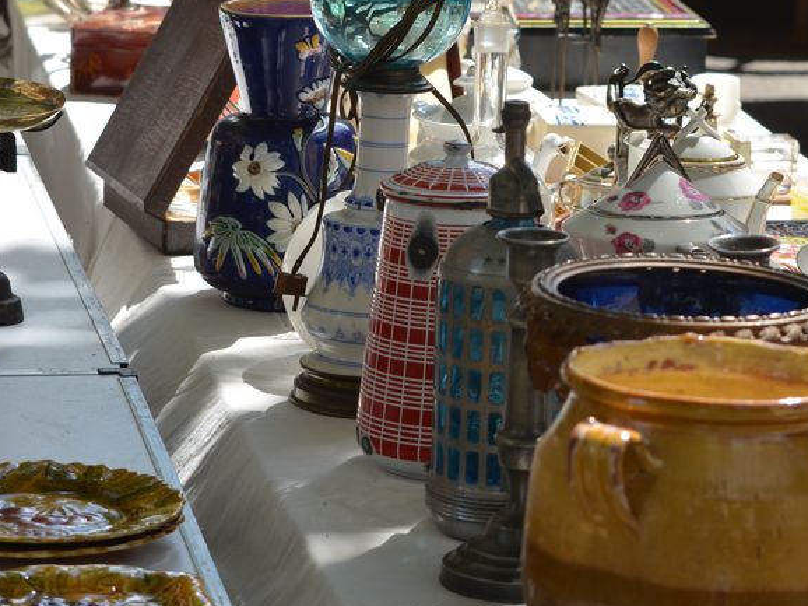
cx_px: 447
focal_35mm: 166
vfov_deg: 8.9
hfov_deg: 11.9
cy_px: 52
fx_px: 3870
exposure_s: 1/320
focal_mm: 65
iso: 160
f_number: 7.1
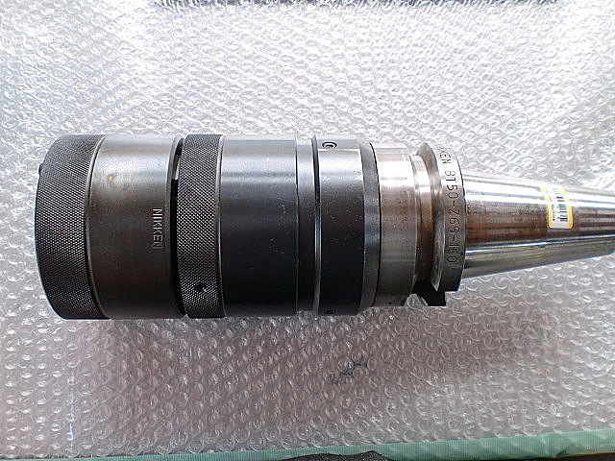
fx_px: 622
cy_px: 230
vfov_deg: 40.7
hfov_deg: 52.6
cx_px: 308
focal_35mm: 35
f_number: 3.1
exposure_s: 1/60
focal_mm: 6.3
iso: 80
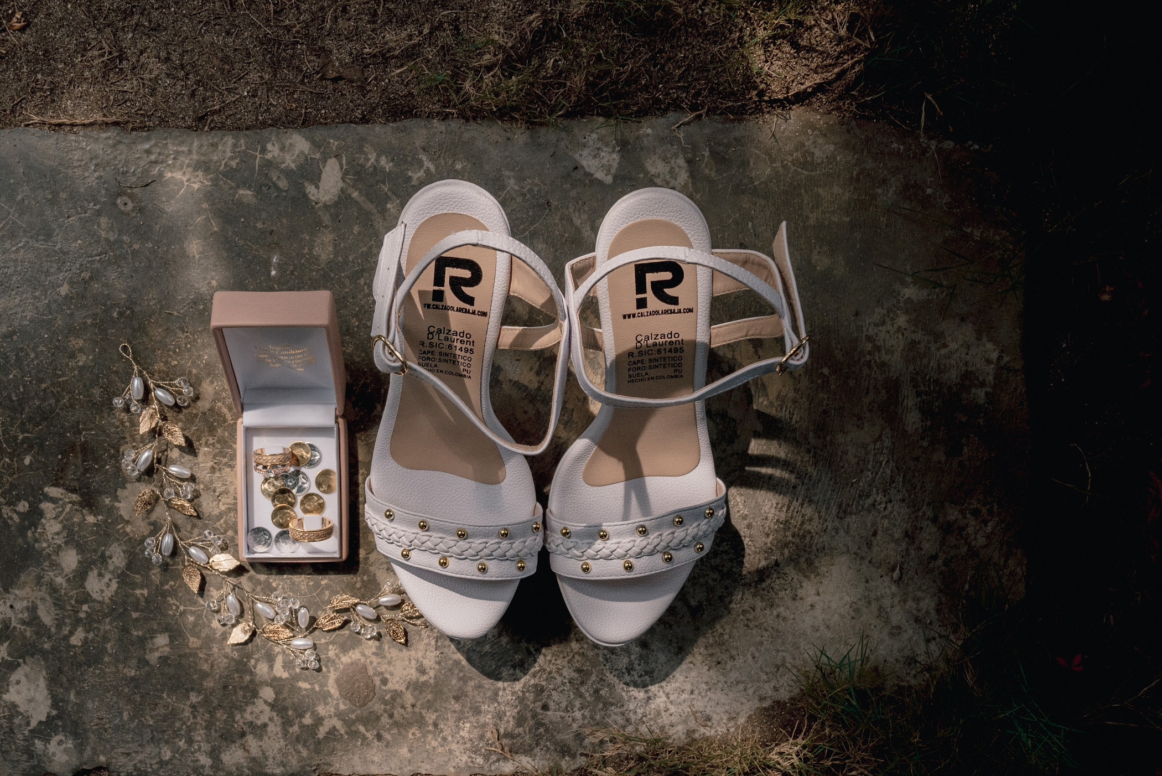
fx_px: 1259
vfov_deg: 34.2
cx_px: 498
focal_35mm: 39
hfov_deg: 49.4
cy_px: 440
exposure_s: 1/800
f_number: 8
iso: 400
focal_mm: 24
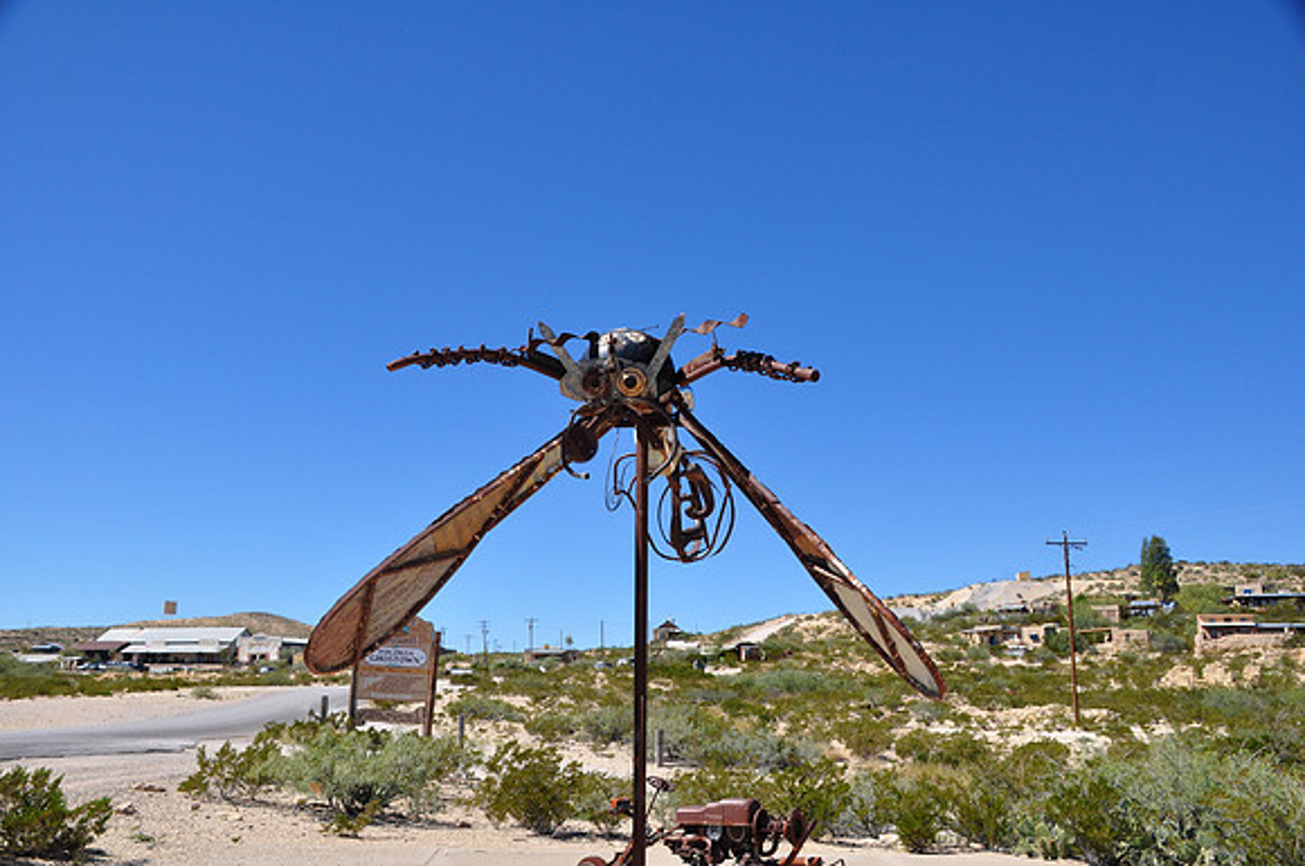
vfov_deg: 36.8
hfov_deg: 53.2
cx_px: 652
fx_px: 1303
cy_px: 433
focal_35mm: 36
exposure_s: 1/250
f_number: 10
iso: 200
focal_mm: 24
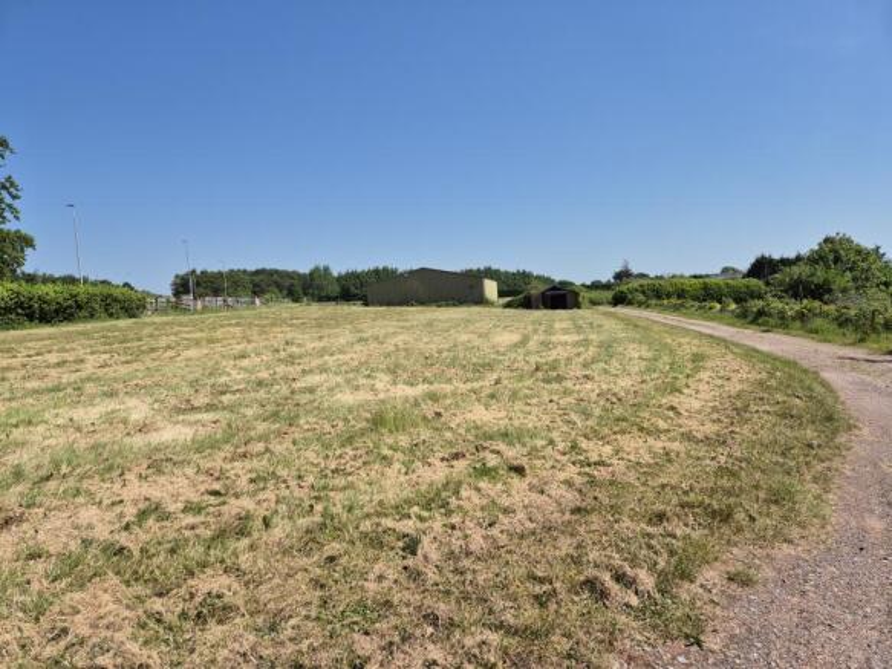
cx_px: 446
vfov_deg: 58.9
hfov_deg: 73.9
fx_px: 593
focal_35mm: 23
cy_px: 334
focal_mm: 5.4
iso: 25
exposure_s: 1/2208
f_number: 1.8
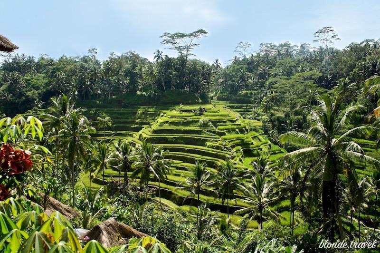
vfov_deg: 43.5
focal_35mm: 30
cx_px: 190
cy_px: 126
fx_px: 316
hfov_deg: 62.0
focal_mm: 20
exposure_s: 1/400
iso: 200
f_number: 8
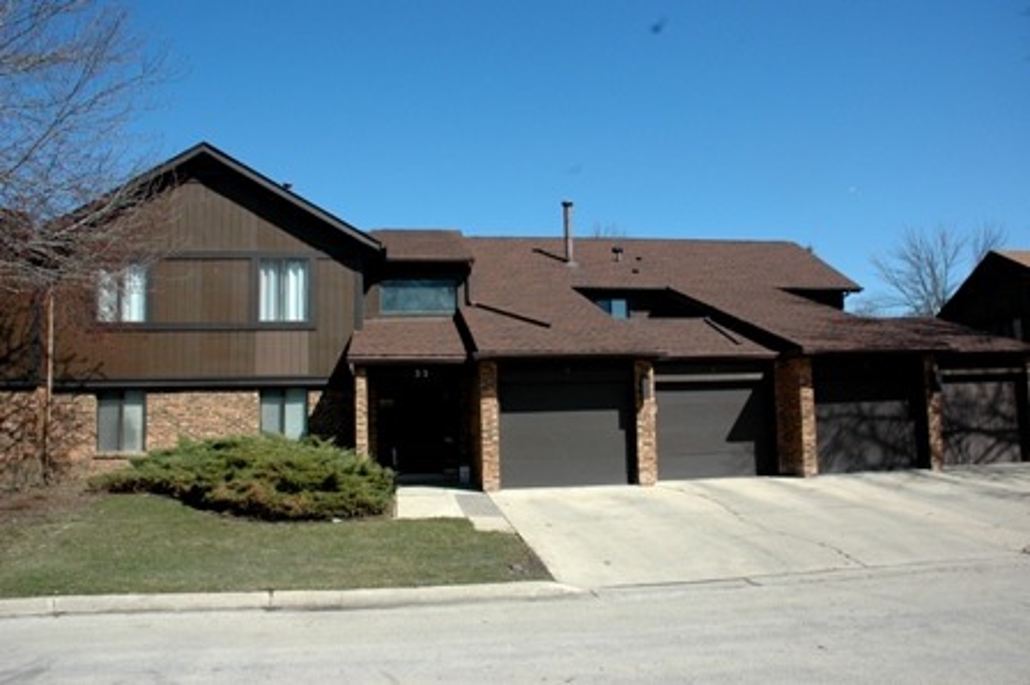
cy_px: 342
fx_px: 772
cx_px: 515
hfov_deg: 67.4
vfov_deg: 47.9
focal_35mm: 27
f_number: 10
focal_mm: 18
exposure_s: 1/400
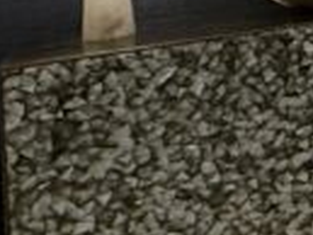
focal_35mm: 111
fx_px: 1005
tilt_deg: -0.7
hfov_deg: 10.7
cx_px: 983
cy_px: -208
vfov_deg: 12.1
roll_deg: +0.9
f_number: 2.2
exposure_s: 1/60
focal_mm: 2.22
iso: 320
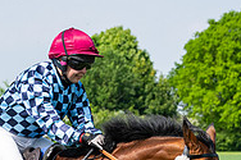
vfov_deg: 4.6
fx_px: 1993
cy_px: 280
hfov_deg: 6.8
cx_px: -165
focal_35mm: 298
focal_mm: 70
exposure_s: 1/2500
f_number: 5
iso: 400
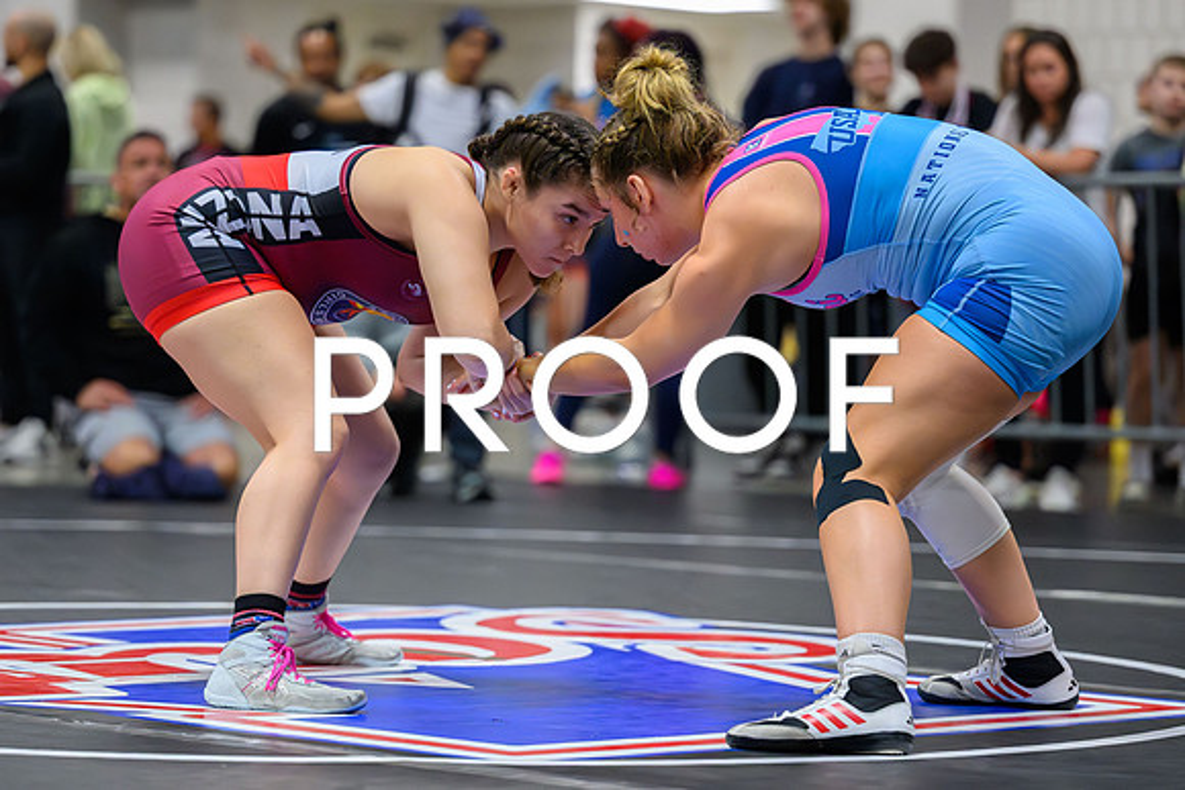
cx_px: 499
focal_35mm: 141
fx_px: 4656
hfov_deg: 14.5
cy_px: 413
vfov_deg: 9.7
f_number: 2.8
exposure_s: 1/800
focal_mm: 110
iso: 14400
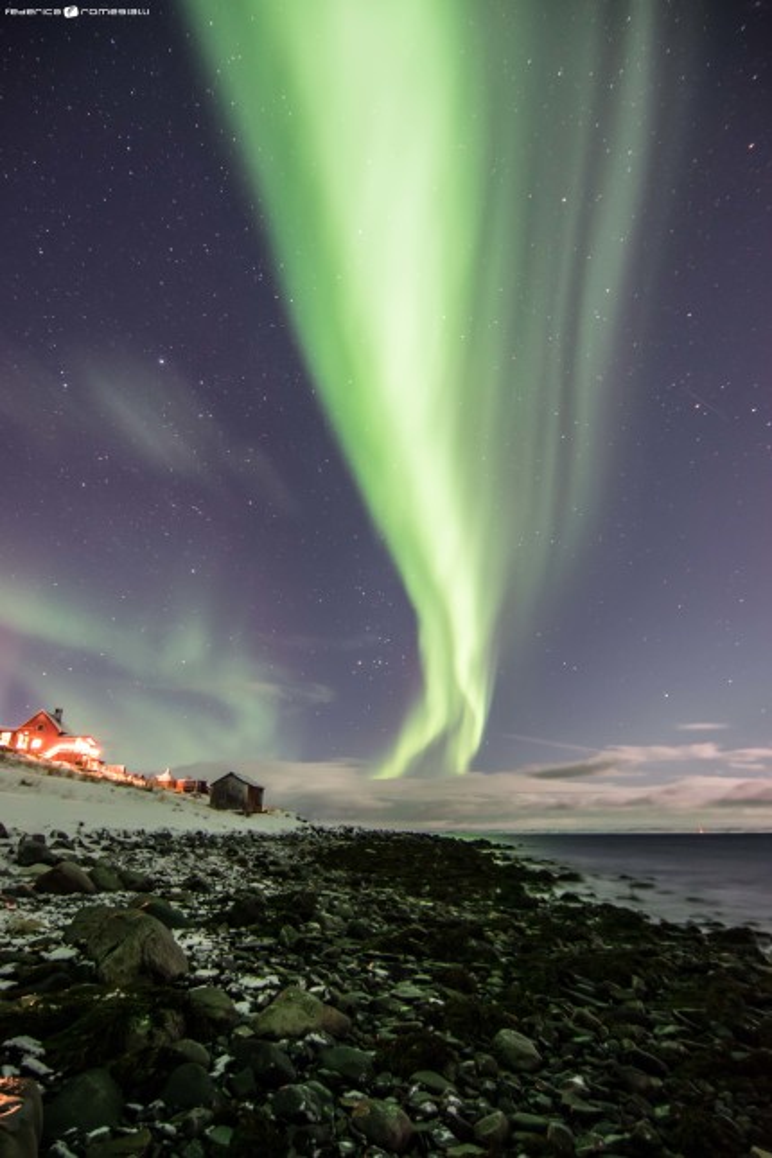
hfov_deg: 67.4
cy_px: 579
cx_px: 386
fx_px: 579
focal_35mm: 18
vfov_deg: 90.0
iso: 1250
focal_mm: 12
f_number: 4
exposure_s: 20
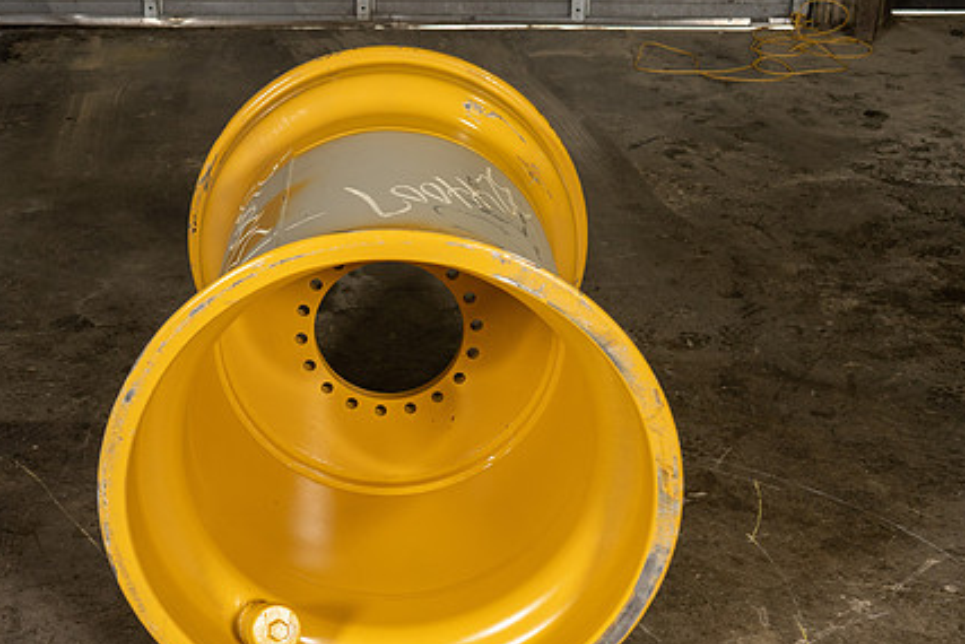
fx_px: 1421
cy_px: 390
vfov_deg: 25.5
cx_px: 353
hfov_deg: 37.2
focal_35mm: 53
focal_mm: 39
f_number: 5.6
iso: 800
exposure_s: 1/125
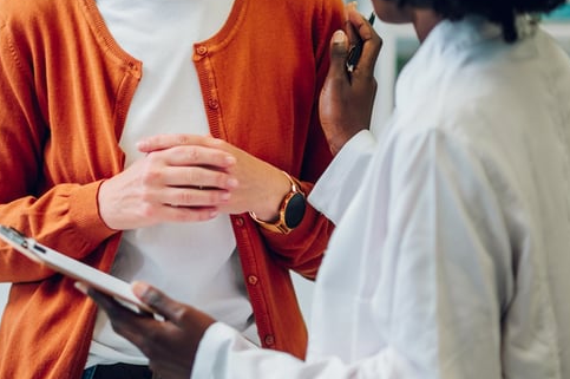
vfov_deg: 6.5
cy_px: 38
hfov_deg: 9.7
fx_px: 3337
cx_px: 30
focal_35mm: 211
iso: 125
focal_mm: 85
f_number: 1.4
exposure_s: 1/400
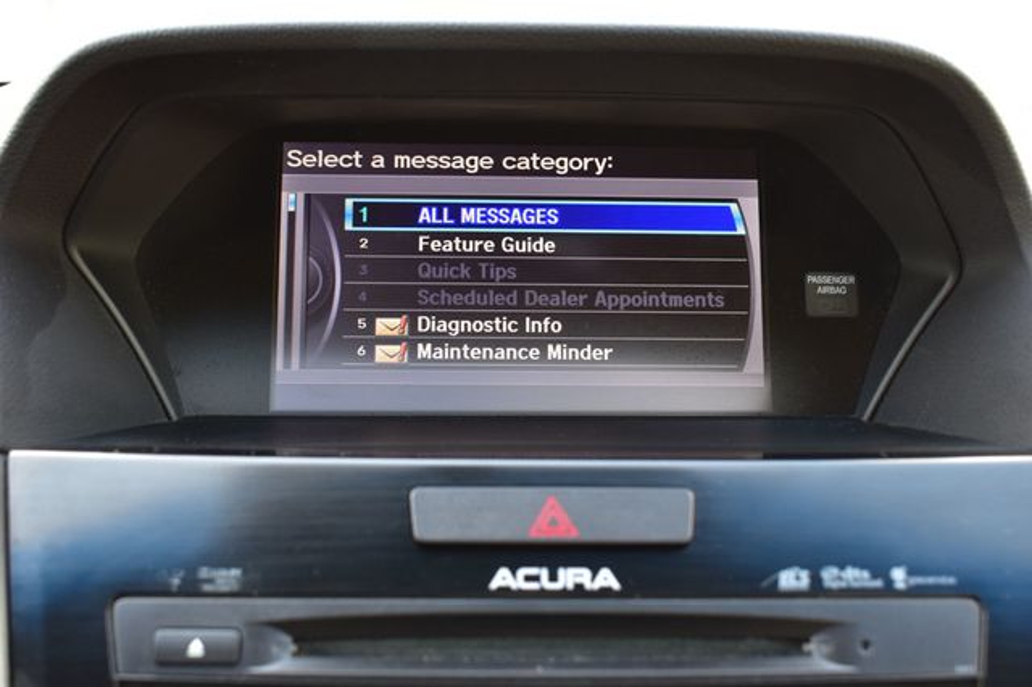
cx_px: 516
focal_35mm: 44
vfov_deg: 30.8
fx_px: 1246
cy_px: 344
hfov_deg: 45.0
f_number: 6.3
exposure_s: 1/20
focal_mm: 29
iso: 400
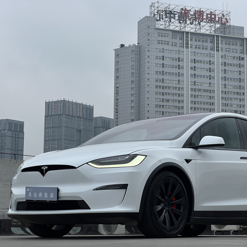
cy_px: 123
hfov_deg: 19.0
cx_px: 161
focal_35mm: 91
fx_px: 735
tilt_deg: +8.3
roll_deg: -1.3
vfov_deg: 19.1
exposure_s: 1/304
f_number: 2.8
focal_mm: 9
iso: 32
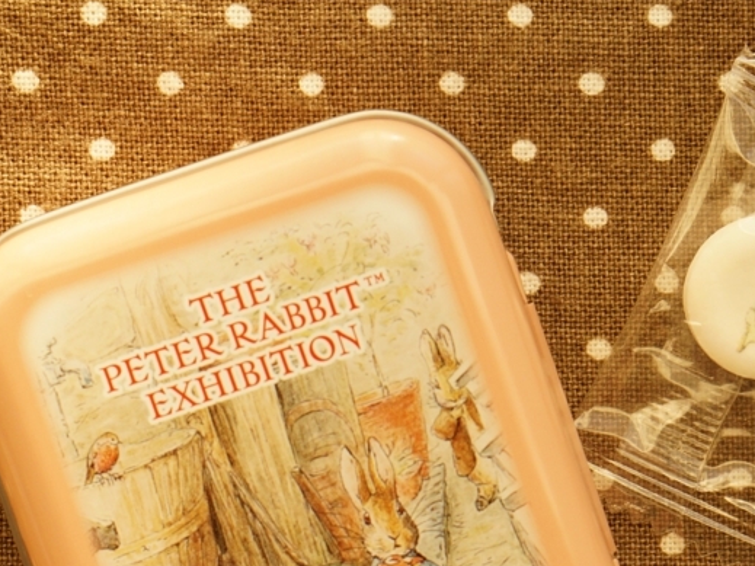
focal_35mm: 142
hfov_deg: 13.9
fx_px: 3096
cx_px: 537
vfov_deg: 10.4
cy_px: 484
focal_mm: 50
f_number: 7.1
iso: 320
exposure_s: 1/80
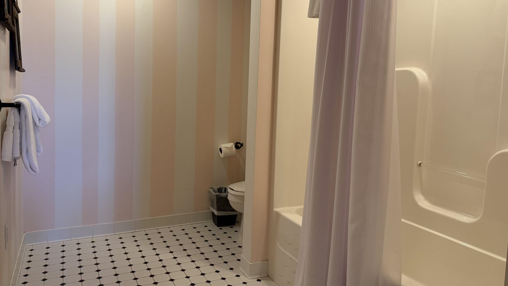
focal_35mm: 27
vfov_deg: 42.7
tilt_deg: -3.5
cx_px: 255
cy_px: 115
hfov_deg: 69.9
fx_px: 364
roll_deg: -1.6
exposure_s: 1/60
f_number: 1.78
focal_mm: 6.76
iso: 160
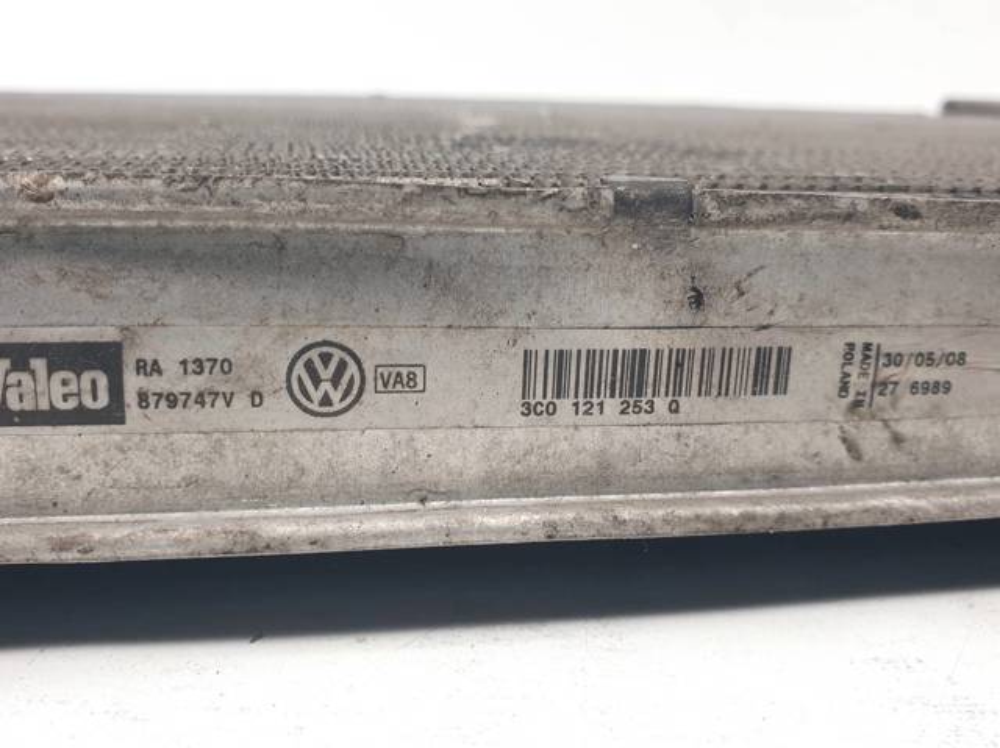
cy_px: 374
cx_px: 500
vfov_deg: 53.0
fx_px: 751
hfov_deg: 67.3
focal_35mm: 26
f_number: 2.4
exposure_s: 1/129
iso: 50
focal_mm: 4.3
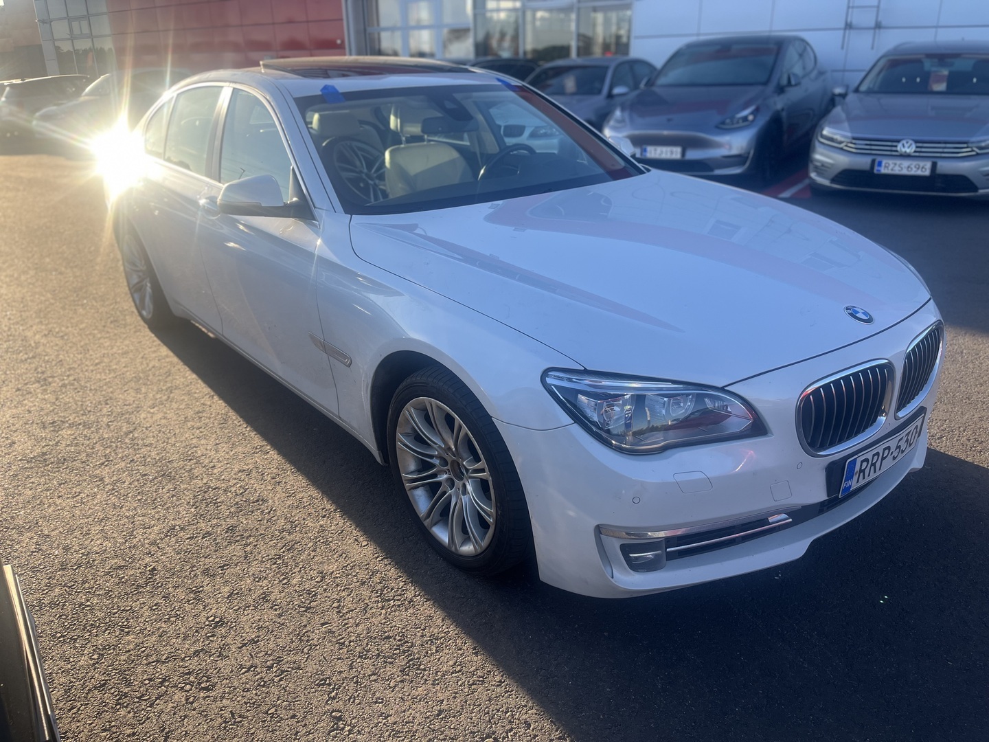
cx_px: 494
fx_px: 743
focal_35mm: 26
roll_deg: +0.8
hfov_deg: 67.3
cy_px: 371
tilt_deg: -22.1
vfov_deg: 53.1
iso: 50
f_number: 1.6
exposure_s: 1/777
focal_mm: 5.1
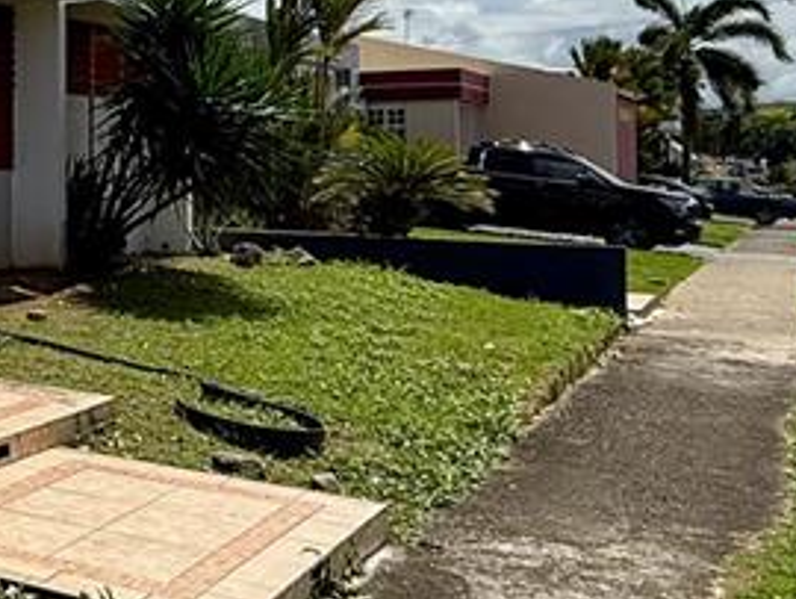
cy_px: 177
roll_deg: -1.0
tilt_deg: +3.3
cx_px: -348
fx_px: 1220
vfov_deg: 27.3
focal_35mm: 53
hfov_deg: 27.2
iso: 50
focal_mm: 2.22
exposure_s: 1/4425
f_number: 2.2
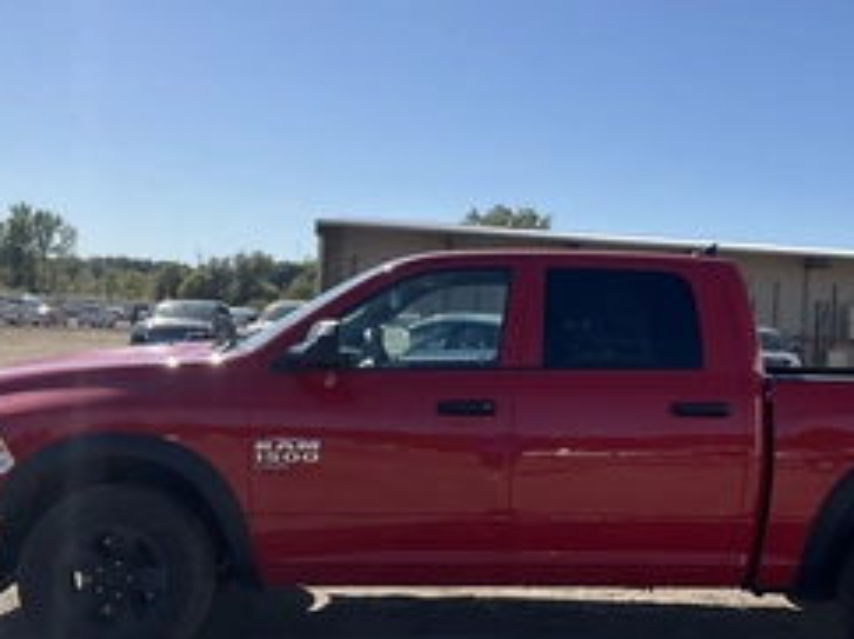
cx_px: 579
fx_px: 1183
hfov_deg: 39.2
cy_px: 275
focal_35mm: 48
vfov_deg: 30.2
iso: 25
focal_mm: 3
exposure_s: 1/2427
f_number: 1.8
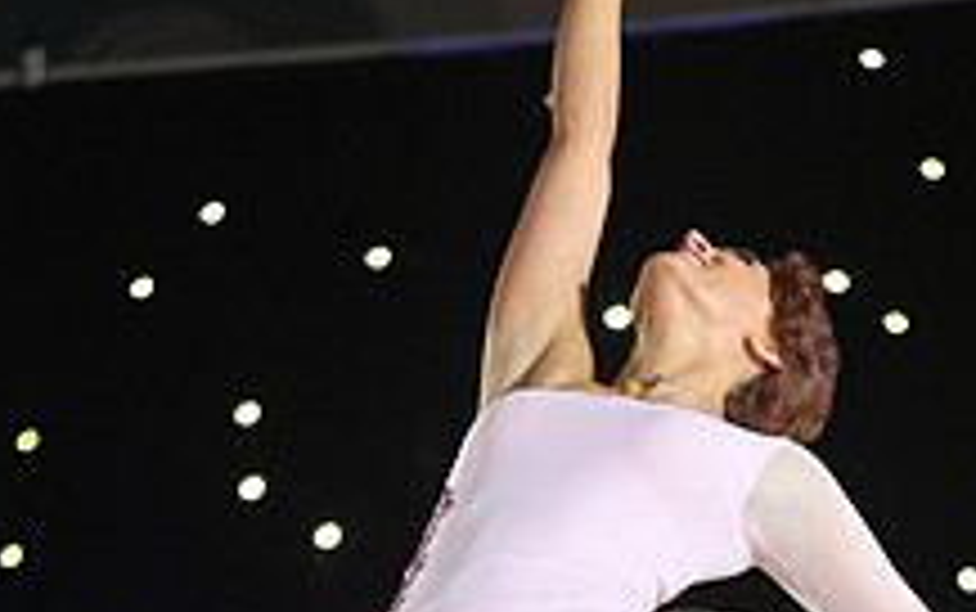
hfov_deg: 4.1
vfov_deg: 2.5
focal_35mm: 518
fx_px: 13789
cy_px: 1102
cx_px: 663
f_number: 4
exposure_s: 1/250
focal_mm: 190
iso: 2000
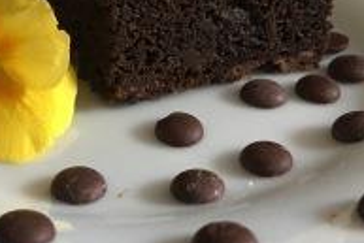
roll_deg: +0.6
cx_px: 124
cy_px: 34
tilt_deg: -27.3
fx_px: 708
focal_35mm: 70
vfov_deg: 19.2
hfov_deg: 28.7
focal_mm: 4.15
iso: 125
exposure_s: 1/33
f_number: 2.2
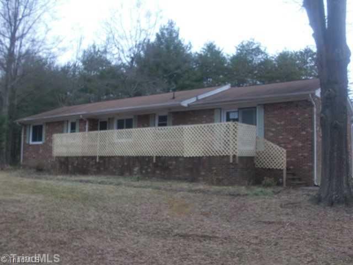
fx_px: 367
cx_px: 176
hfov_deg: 51.4
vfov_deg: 39.7
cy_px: 132
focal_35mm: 36
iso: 50
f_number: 2.8
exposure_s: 1/80
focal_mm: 6.3
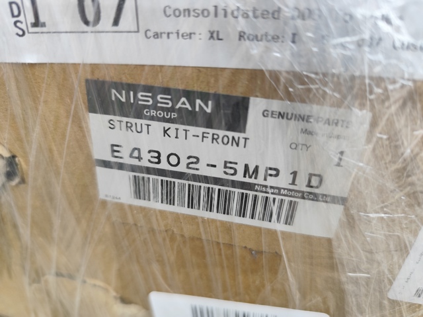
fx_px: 281
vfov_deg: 58.8
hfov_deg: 74.0
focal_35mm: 23
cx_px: 212
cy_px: 158
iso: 80
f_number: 1.65
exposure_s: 1/100
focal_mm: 6.19
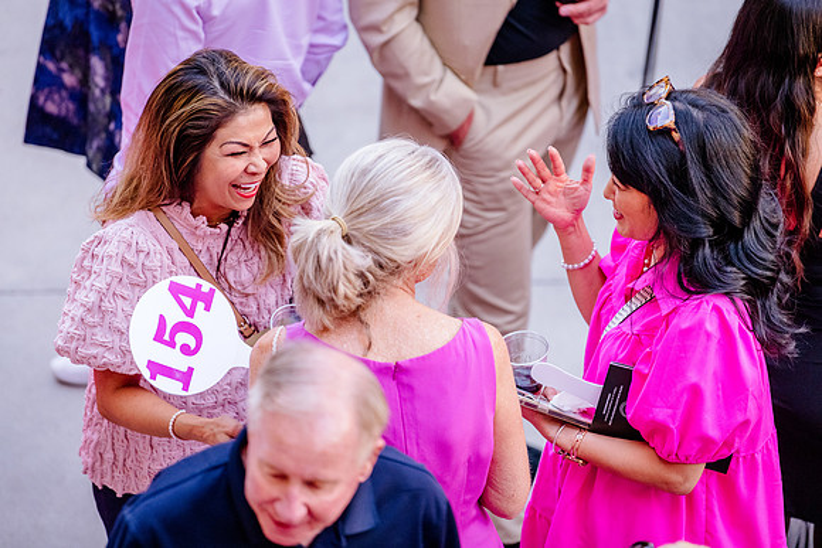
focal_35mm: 225
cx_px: 406
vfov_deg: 6.1
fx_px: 5144
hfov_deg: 9.1
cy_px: 240
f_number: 2.8
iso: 1600
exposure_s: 1/250
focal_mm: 200
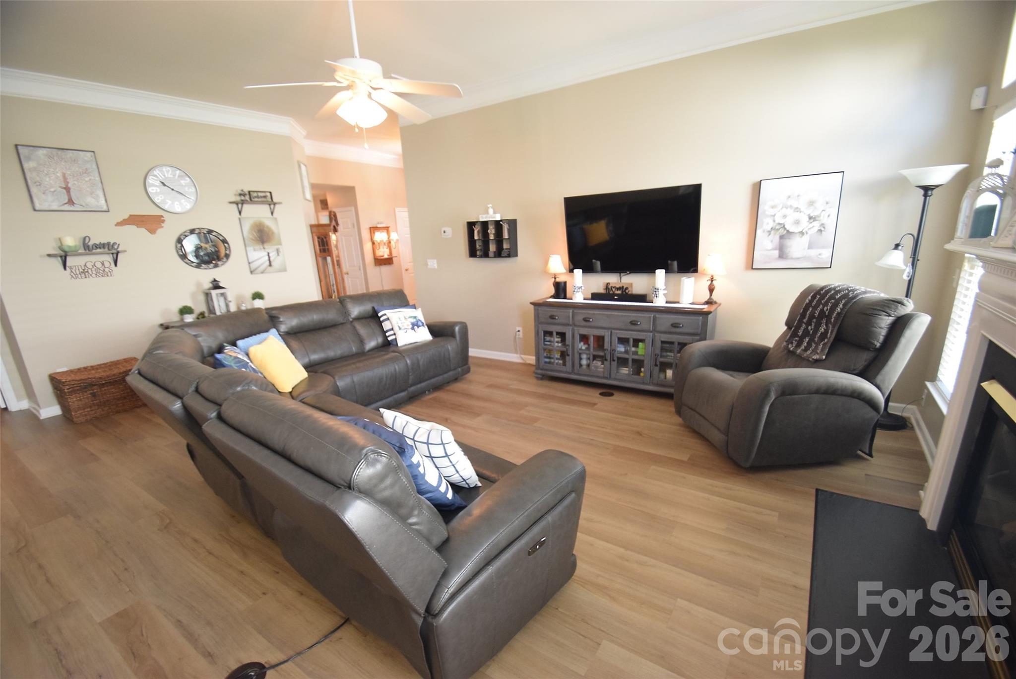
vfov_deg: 77.4
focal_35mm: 15
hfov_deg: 100.4
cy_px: 340
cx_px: 508
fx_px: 424
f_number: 3.5
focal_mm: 10
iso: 1100
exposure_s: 1/60
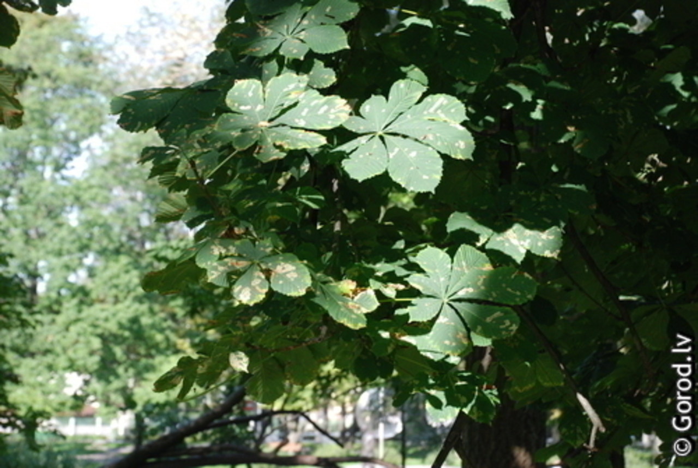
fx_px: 1923
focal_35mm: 99
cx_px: 349
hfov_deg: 20.6
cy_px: 234
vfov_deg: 13.9
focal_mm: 66
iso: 320
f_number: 5.3
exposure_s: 1/180
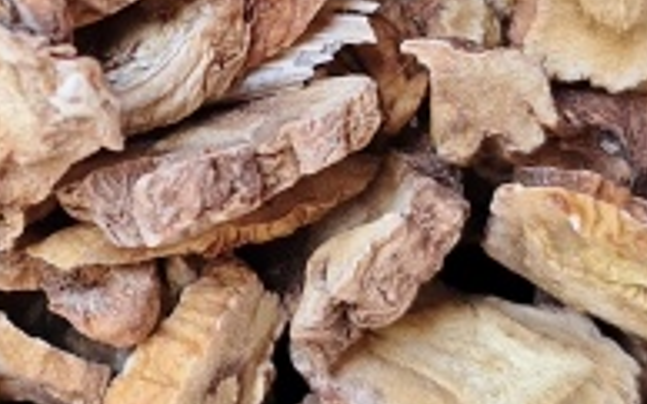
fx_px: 2361
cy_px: -42
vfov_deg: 9.7
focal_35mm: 134
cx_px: 97
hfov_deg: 15.5
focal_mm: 5.56
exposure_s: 1/466
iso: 704
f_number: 1.88
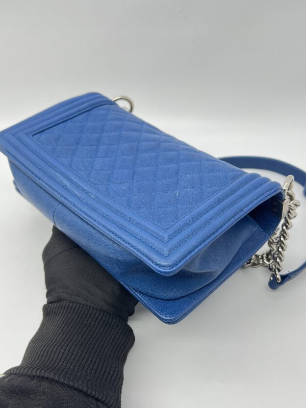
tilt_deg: -43.7
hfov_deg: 44.2
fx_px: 377
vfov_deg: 56.7
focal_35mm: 32
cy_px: 221
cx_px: 149
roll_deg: +3.8
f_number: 1.5
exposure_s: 1/100
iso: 50
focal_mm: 5.7
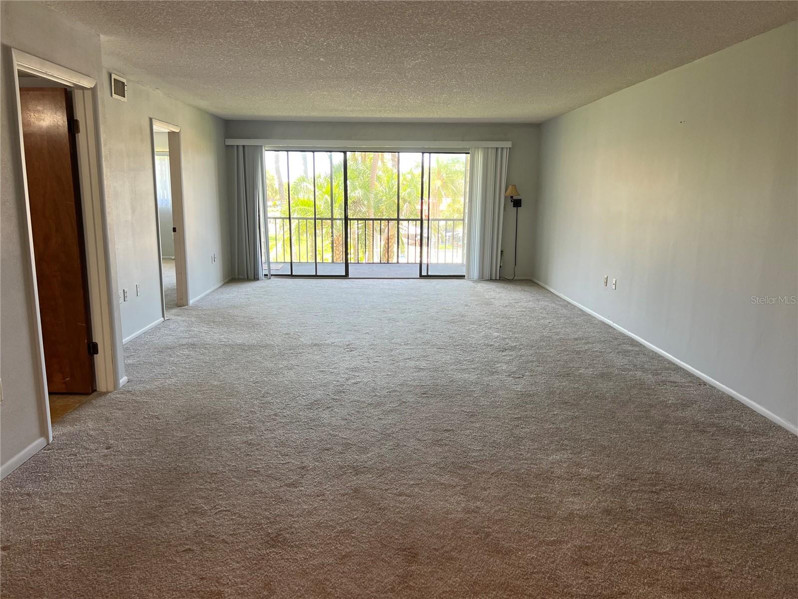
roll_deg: -0.7
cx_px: 399
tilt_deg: -10.6
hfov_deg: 67.3
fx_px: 599
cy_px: 300
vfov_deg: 53.1
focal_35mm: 26
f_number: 1.5
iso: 64
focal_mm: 5.7
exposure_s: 1/60
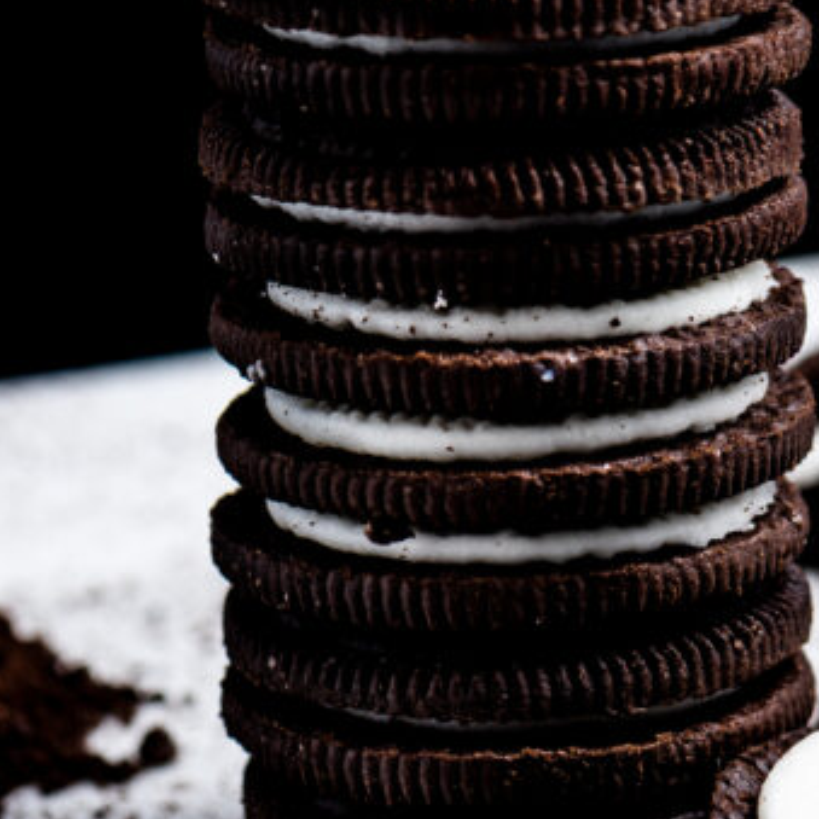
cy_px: 471
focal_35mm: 270
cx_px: 725
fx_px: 7227
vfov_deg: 6.5
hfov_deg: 6.5
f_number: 8
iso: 100
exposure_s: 1/60
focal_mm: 105
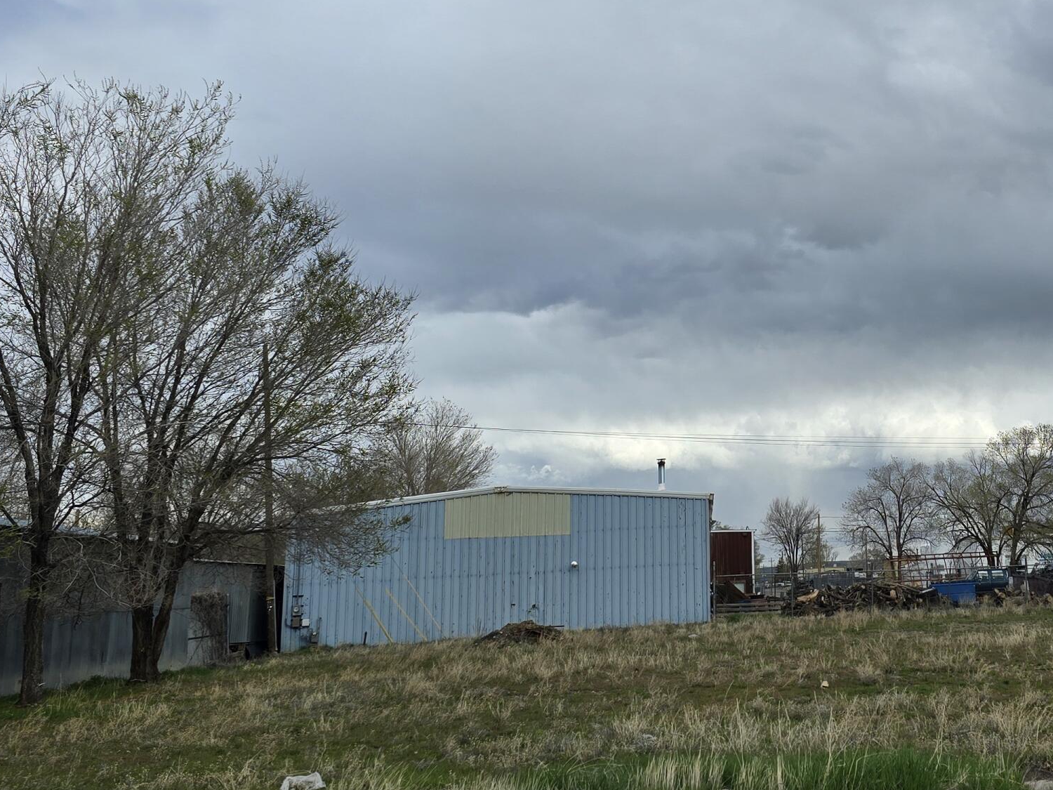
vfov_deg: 31.1
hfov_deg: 39.1
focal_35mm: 46
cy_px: 225
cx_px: 888
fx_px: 1399
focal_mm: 6.3
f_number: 1.7
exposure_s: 1/1036
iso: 12
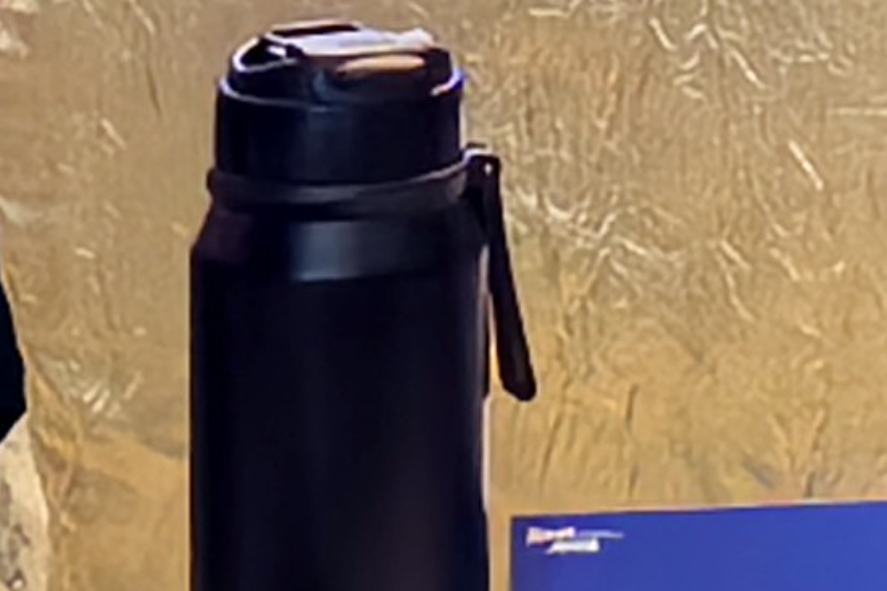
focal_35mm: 386
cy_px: -1642
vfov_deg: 3.4
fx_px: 9505
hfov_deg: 5.3
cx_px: 1226
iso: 160
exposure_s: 3
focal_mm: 6.35
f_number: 2
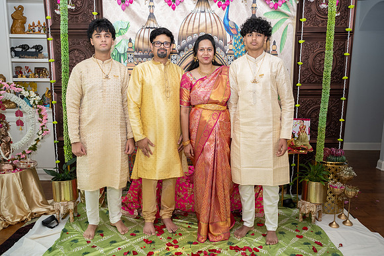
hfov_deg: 60.8
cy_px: 128
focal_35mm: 31
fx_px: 327
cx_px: 192
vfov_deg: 42.8
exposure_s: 1/160
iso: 800
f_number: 3.5
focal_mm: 30.5
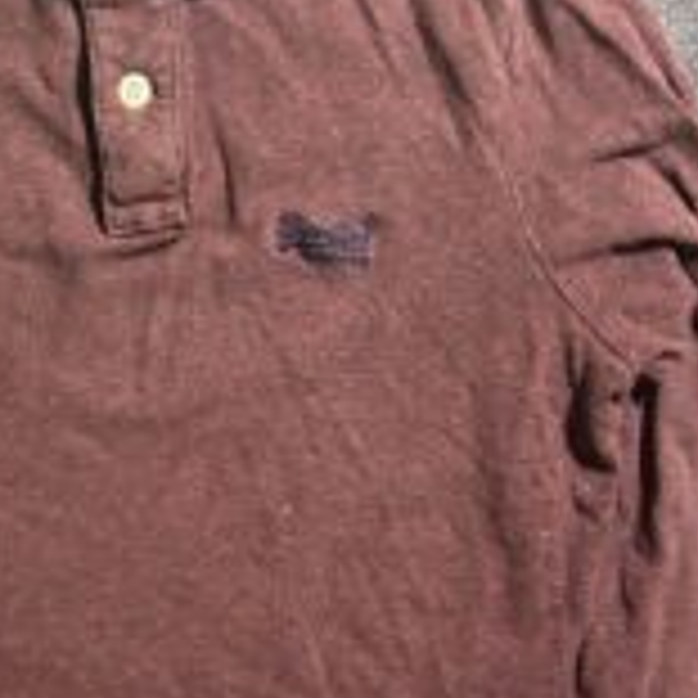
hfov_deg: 21.6
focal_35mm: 79
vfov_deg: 21.6
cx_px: 122
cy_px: 579
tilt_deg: -65.6
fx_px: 1802
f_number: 1.5
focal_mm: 5.7
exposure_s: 1/50
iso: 400
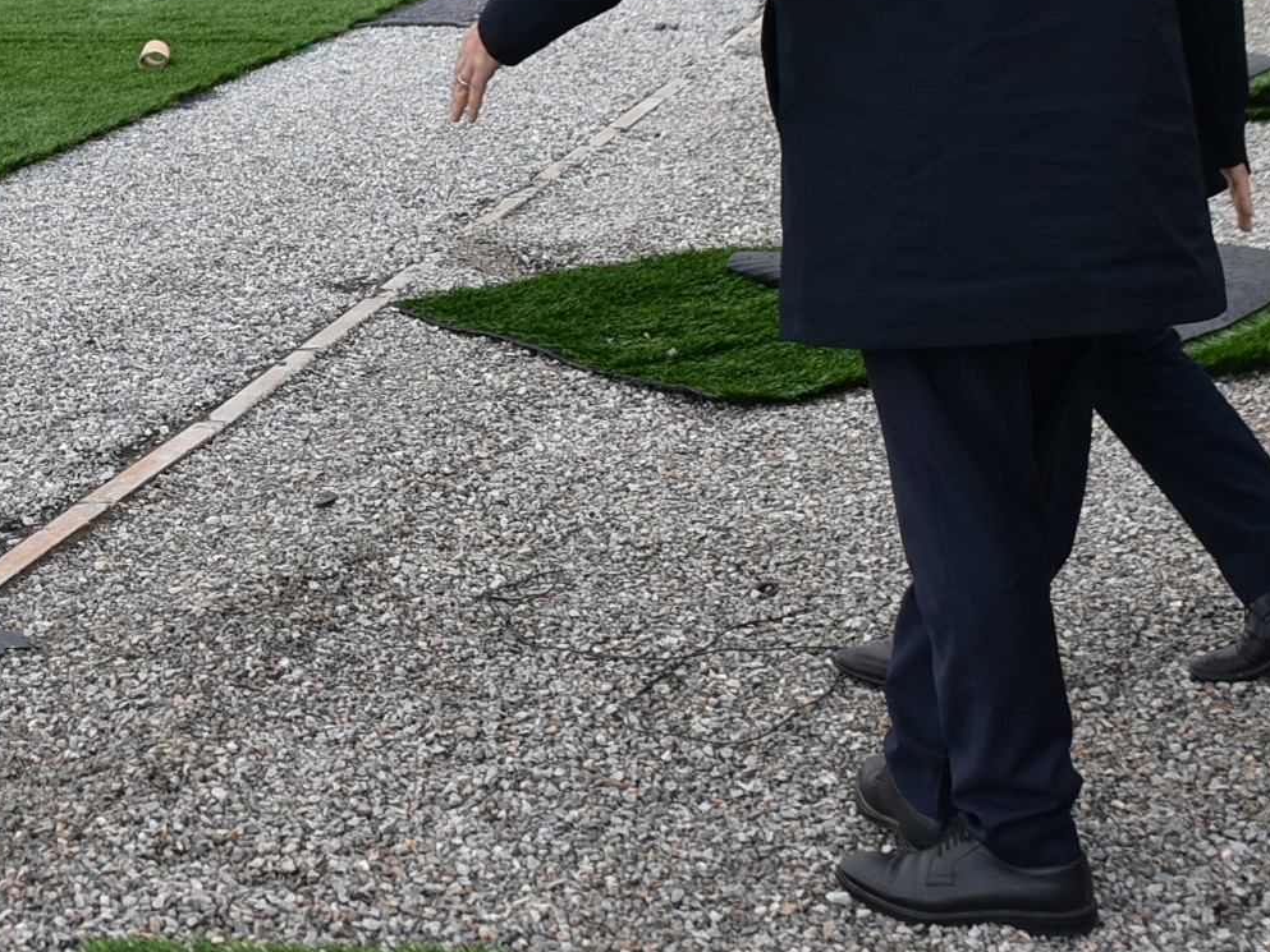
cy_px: 155
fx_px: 3192
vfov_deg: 16.8
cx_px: 180
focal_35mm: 87
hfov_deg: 22.1
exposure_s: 1/125
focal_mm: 20
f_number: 5.6
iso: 110
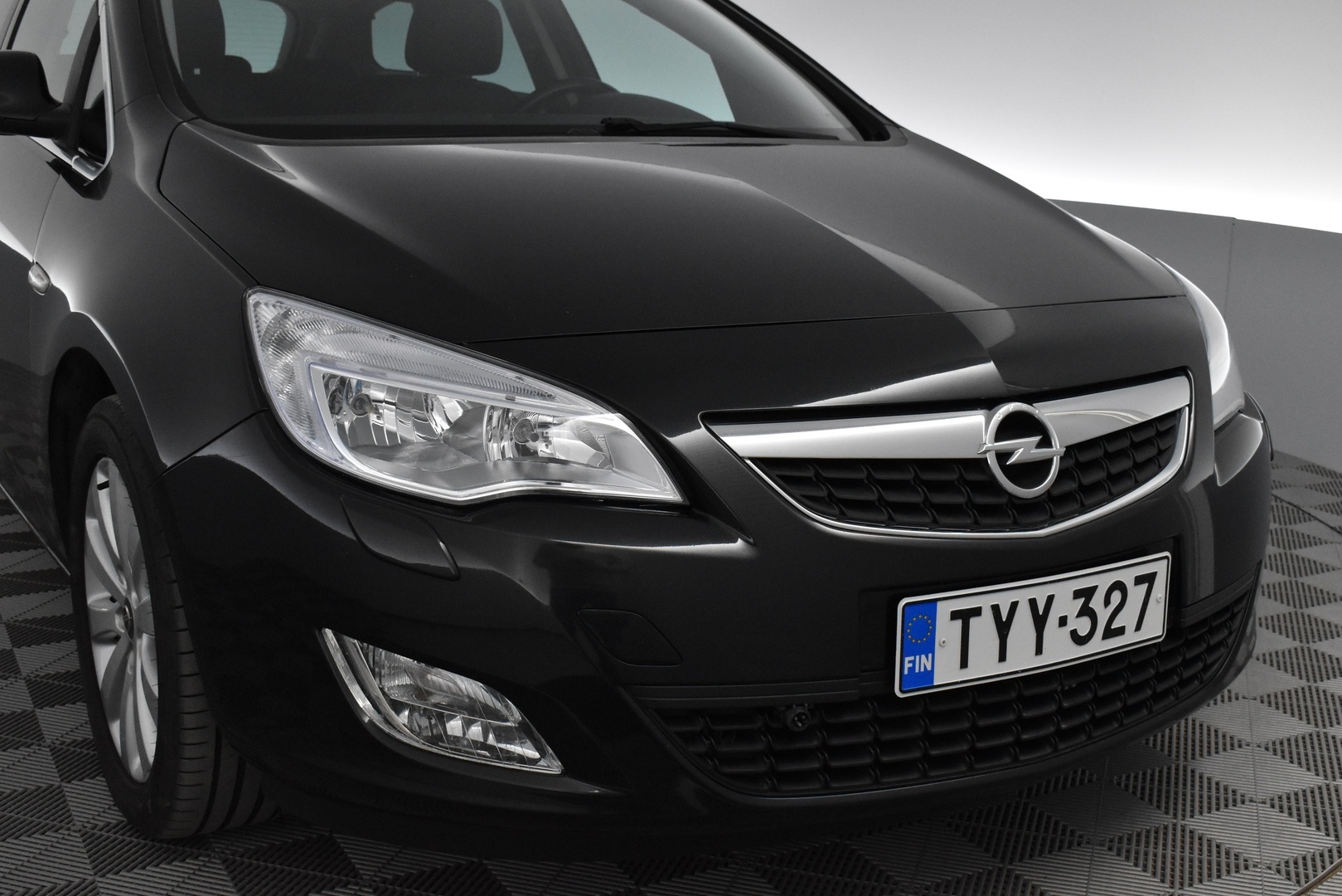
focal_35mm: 44
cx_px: 671
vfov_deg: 30.9
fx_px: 1622
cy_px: 448
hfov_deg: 45.0
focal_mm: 29
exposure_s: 1/200
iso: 3200
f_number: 7.1
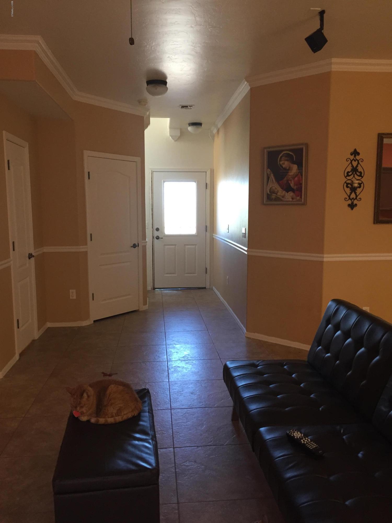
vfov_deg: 61.7
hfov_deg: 48.2
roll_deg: +0.6
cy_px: 262
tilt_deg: -6.7
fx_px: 438
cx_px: 196
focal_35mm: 29
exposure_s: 1/30
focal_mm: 4.15
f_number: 2.2
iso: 125
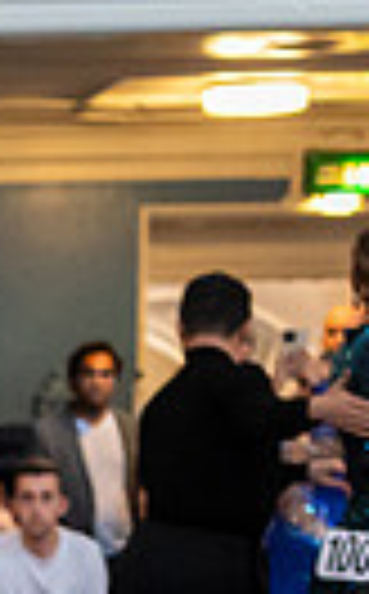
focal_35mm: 185
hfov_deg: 6.2
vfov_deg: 11.1
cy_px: 749
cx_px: -921
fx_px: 2990
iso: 6400
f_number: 2.2
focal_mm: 35
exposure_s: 1/500
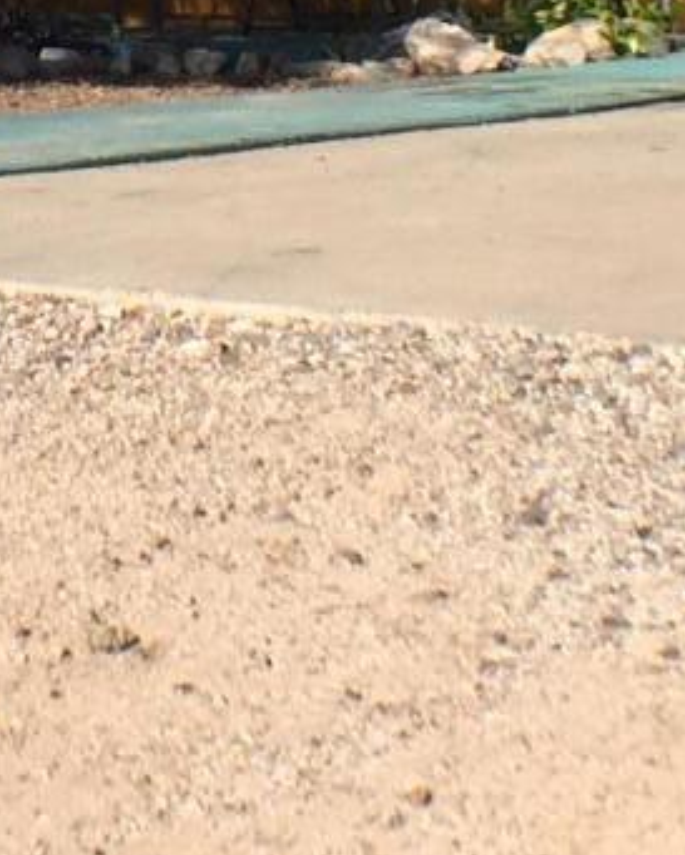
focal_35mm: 166
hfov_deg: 9.2
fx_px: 4205
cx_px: -90
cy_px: -233
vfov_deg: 11.3
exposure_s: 1/1647
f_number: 2.2
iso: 32
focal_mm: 4.15
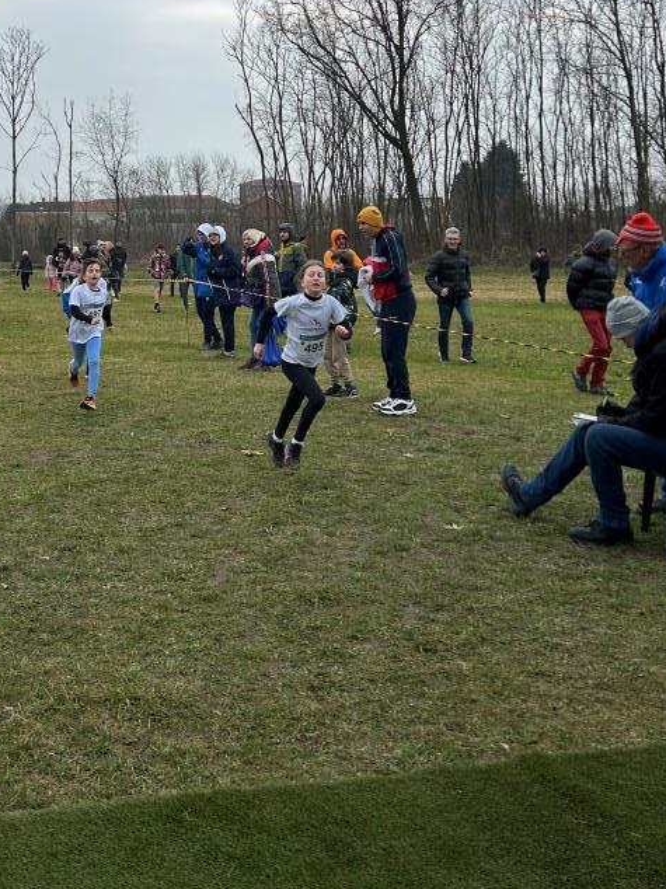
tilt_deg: +2.0
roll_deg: +0.0
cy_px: 185
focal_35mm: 42
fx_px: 1078
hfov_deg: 33.8
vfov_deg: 42.9
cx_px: 186
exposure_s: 1/2762
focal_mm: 5.7
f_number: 1.5
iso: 50
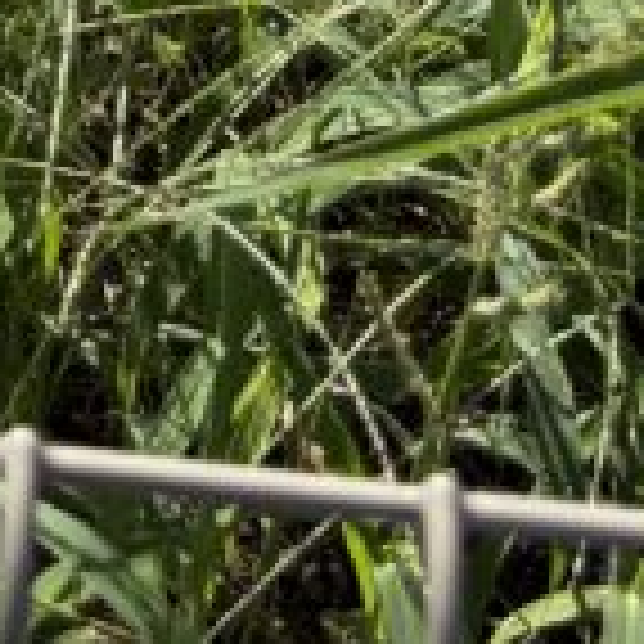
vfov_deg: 9.4
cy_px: -1207
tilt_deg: -25.0
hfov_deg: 11.0
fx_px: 3199
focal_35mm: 152
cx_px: -374
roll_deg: -1.8
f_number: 1.78
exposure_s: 1/2907
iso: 80
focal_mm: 6.76
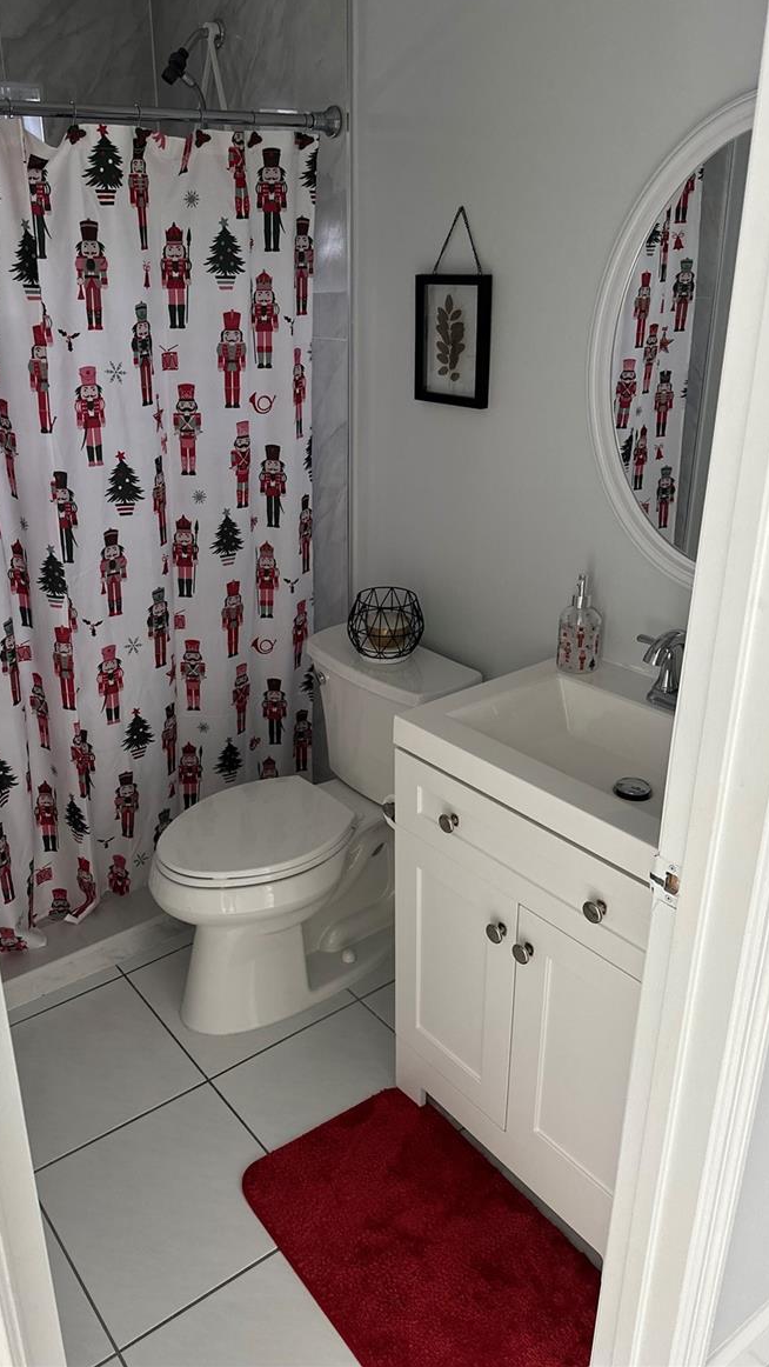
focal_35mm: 27
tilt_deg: -22.0
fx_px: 978
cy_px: 662
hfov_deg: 42.5
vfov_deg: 69.8
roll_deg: +1.5
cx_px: 276
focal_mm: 6.86
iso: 320
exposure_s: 1/60
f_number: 1.78
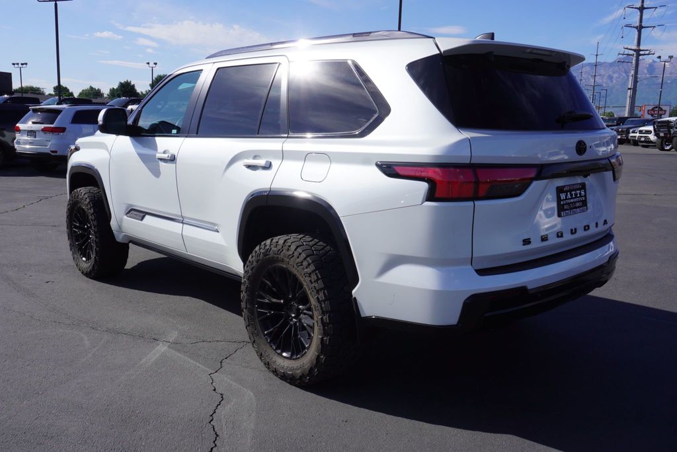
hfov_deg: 57.2
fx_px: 621
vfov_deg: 40.0
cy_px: 226
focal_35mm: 33
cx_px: 338
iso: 100
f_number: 10
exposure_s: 1/200
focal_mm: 22
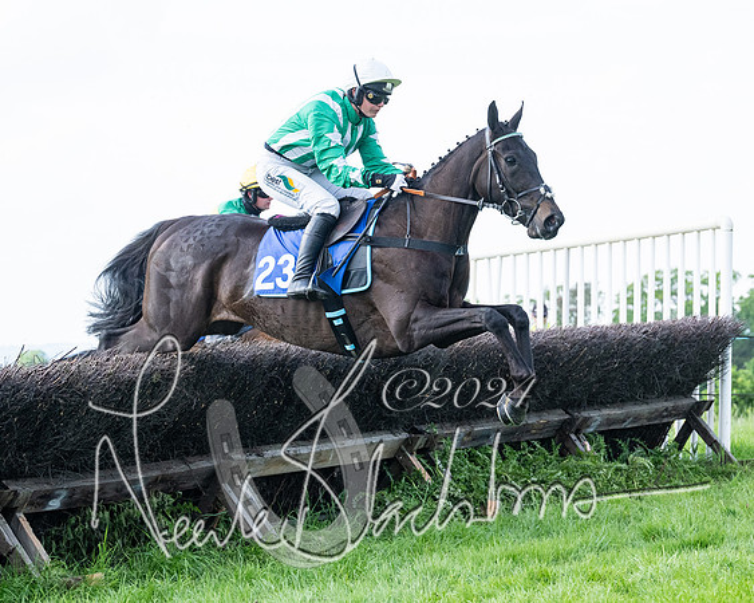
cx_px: 319
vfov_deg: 13.7
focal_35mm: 112
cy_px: 239
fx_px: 2504
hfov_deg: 17.1
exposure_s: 1/3200
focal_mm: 70
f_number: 4
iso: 1000
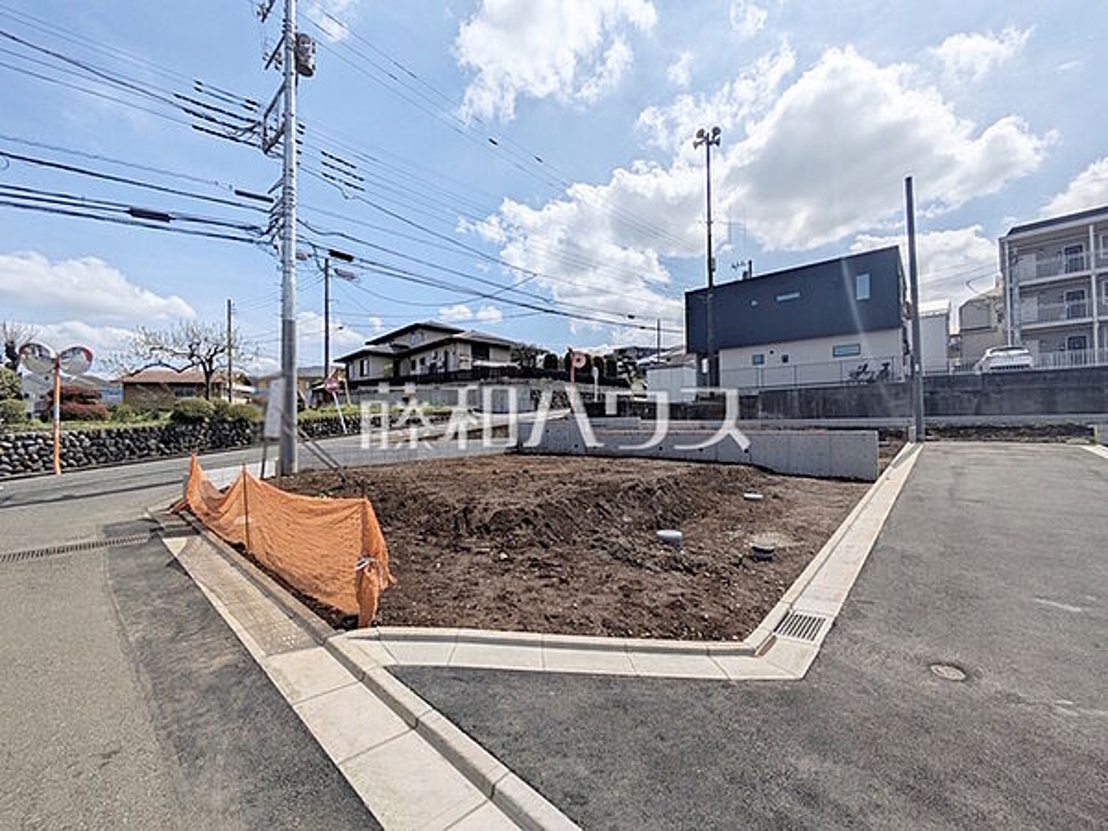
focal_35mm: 14
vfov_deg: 85.7
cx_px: 554
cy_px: 416
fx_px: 448
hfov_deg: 102.1
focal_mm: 1.83
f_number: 2.2
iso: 47
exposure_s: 1/5076
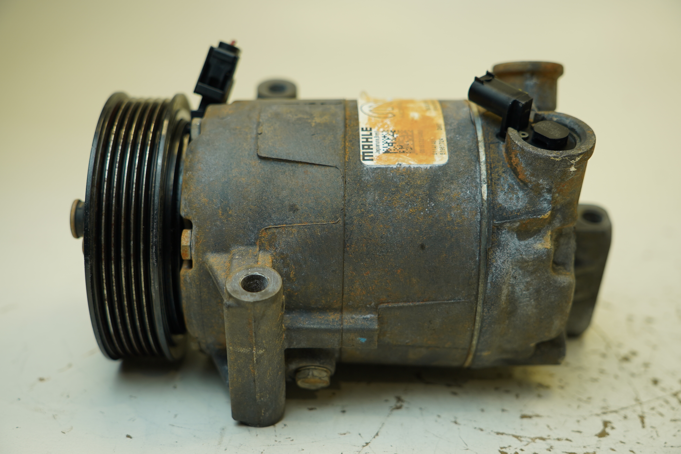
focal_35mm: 48
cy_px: 227
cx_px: 340
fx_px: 908
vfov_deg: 28.1
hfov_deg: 41.1
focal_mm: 32
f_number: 2.8
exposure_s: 1/160
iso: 125
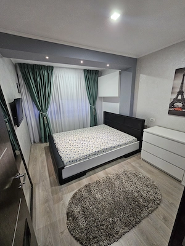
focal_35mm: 13
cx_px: 92
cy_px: 123
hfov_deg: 89.9
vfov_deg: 106.2
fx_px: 93
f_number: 2.2
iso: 500
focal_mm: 2.2
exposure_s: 1/33.3
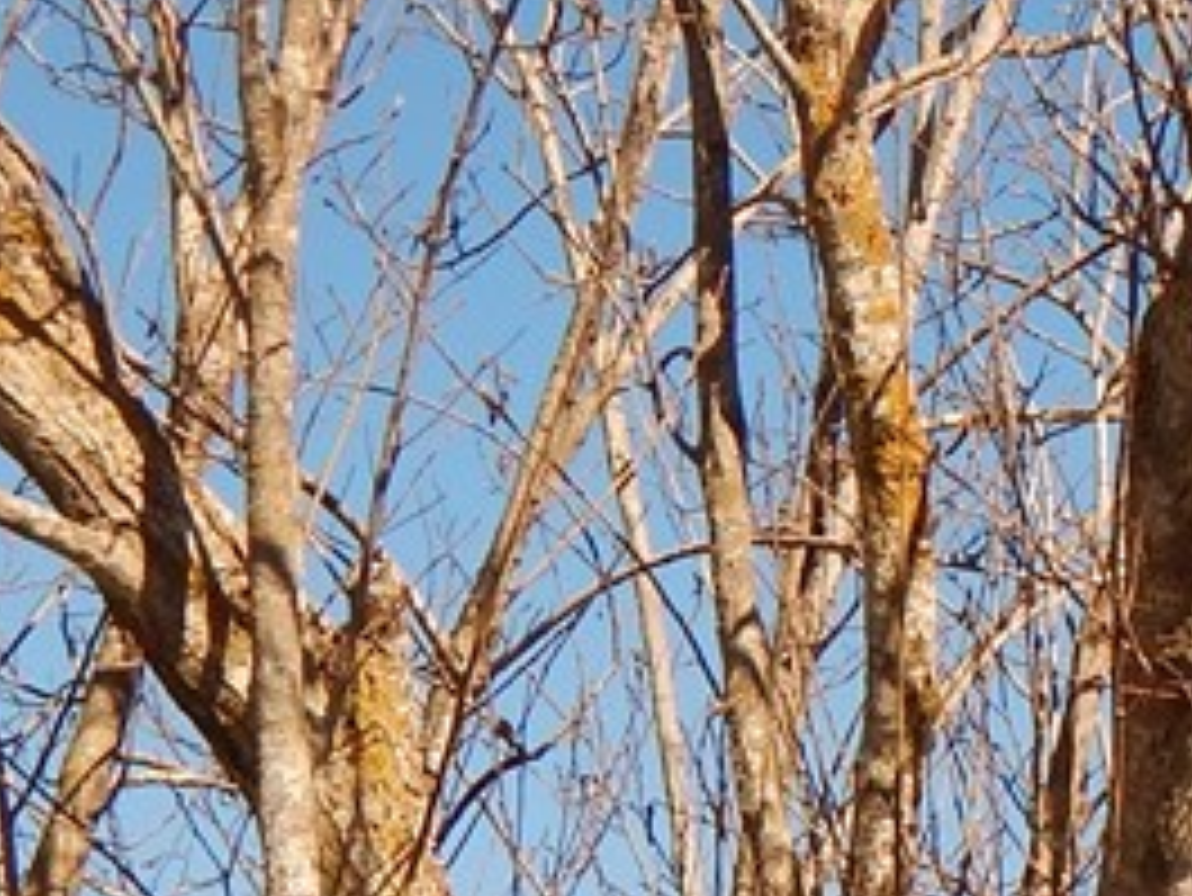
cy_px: 1292
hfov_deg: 11.6
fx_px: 5719
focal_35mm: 166
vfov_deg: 8.8
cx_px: 1556
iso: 125
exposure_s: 1/1000
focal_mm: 7.7
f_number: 3.6
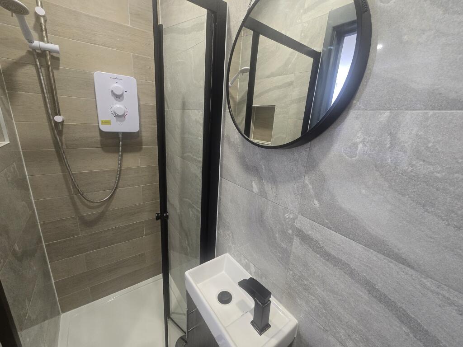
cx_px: 232
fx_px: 174
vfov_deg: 89.9
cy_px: 174
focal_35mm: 13
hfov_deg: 106.2
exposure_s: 1/50
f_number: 2.2
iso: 320
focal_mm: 2.2
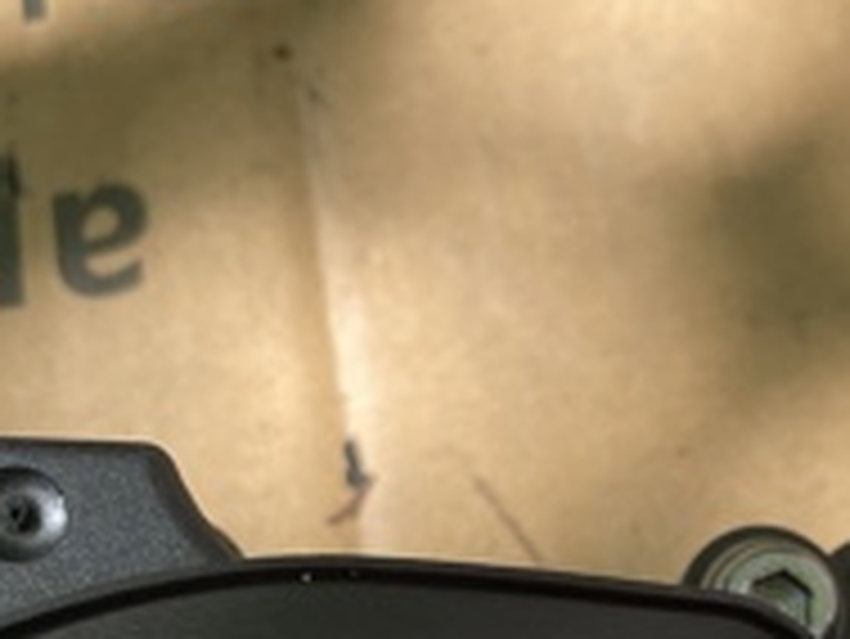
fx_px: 2162
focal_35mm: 88
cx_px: 679
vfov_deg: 16.0
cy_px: 821
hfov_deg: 22.0
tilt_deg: -60.5
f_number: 1.6
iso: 32
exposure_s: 1/270
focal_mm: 4.2
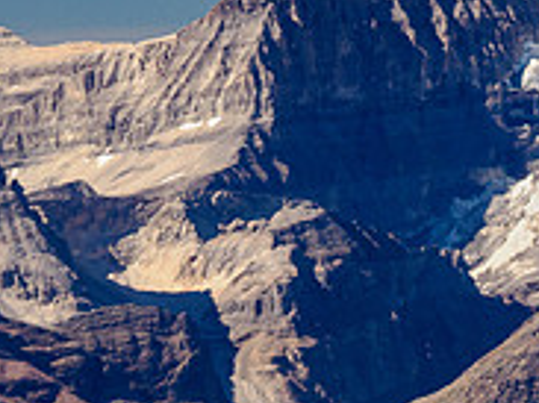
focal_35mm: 953
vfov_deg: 1.6
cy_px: 210
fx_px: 14829
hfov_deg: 2.1
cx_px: 677
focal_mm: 150
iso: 800
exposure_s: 1/320
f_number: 8
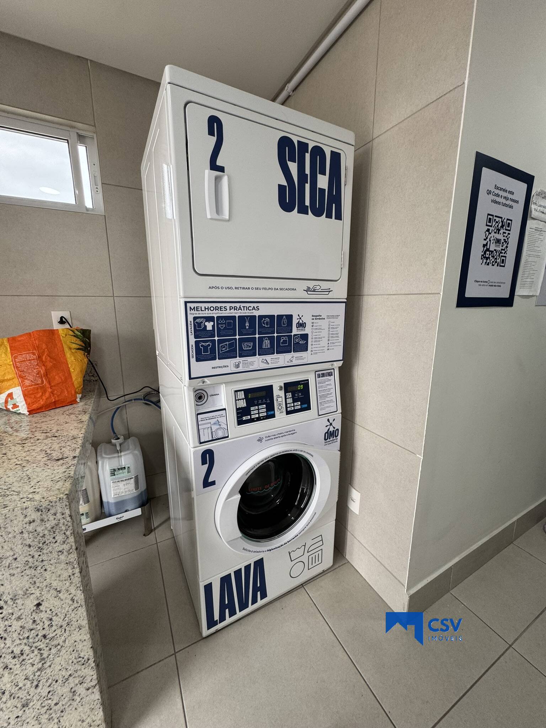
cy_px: 364
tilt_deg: -13.3
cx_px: 273
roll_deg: +0.0
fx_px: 294
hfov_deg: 85.7
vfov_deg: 102.1
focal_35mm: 14
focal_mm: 2.22
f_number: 2.2
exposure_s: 1/99
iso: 100
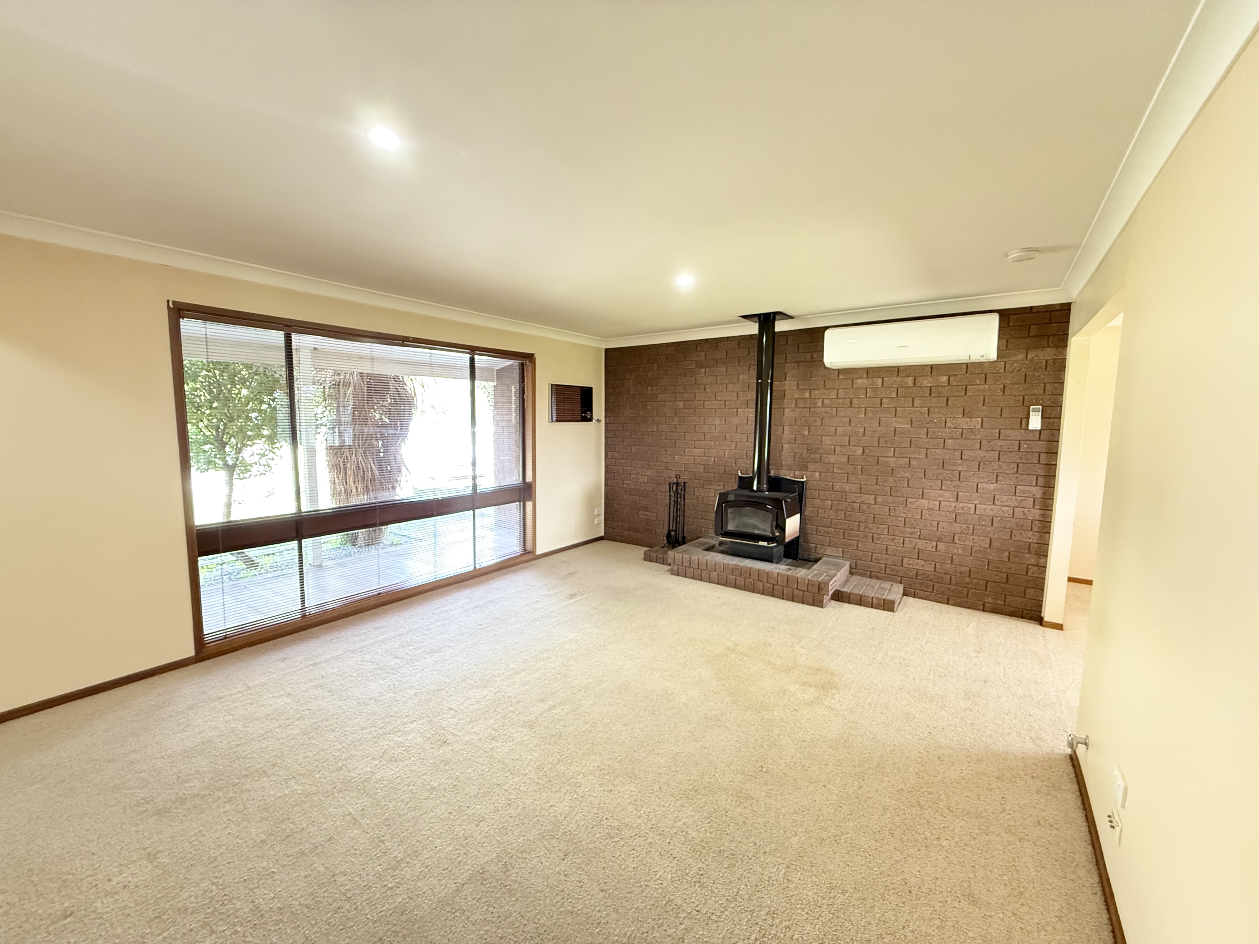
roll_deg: -0.8
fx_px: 509
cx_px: 630
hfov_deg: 102.1
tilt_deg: -6.0
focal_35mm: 14
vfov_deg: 85.7
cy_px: 472
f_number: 2.2
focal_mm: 2.22
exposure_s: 1/50
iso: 640
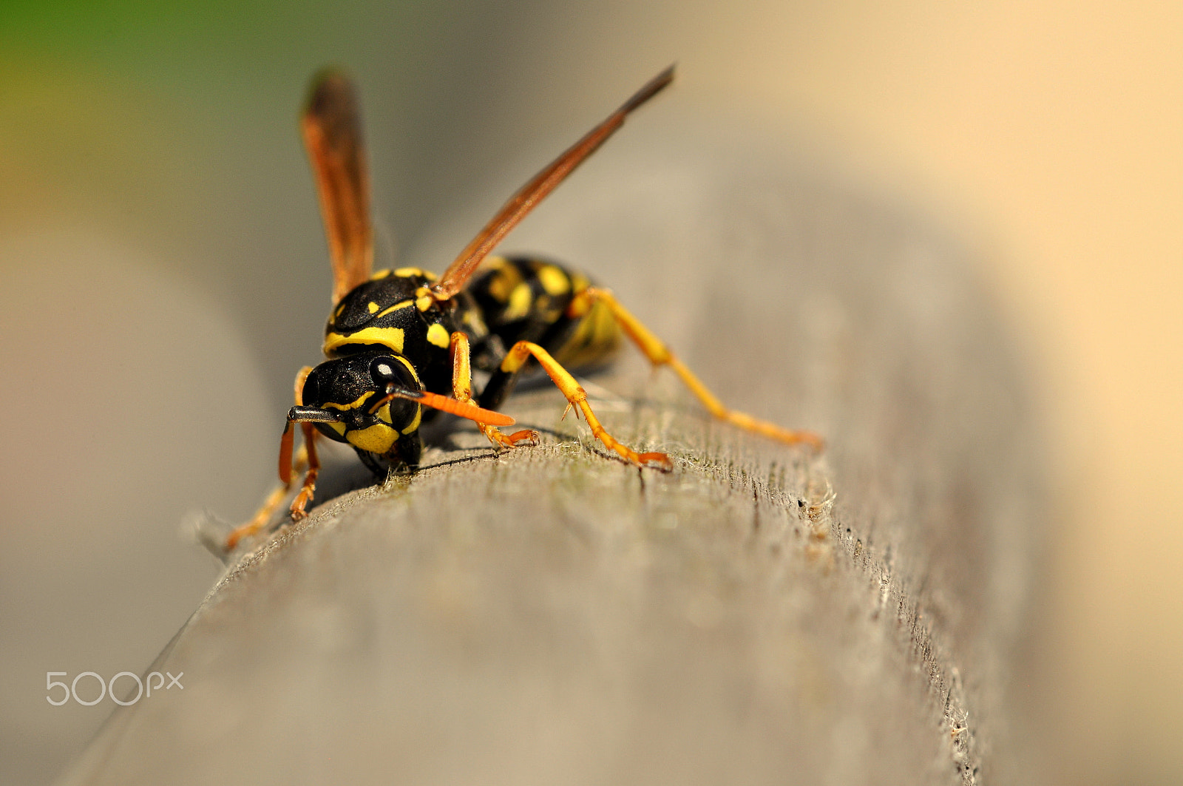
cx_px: 592
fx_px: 5170
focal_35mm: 158
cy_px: 393
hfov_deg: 13.1
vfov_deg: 8.7
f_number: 10
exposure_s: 1/500
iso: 200
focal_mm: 105
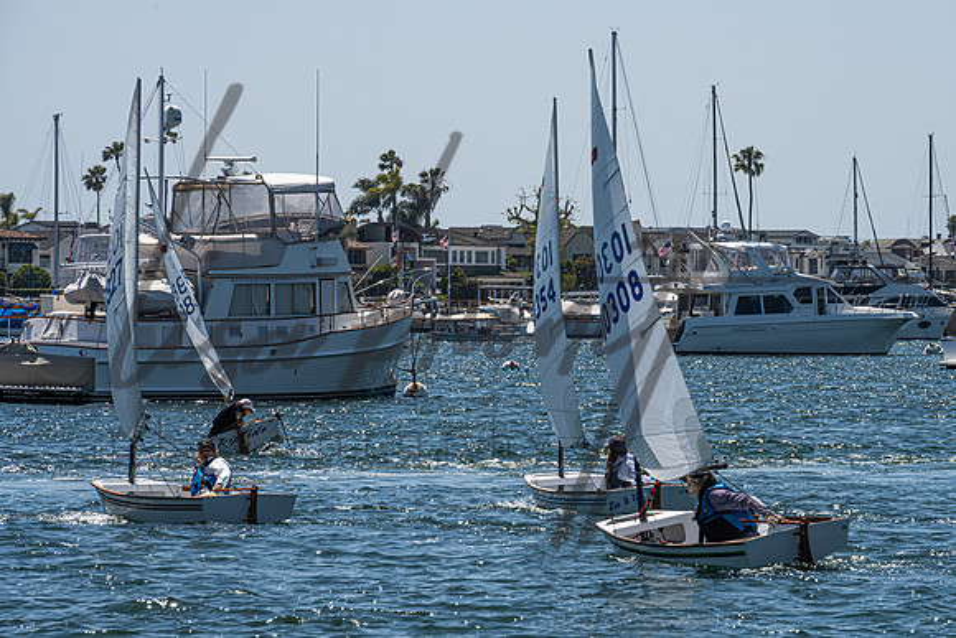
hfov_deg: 8.0
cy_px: 315
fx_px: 6836
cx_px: 614
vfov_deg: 5.3
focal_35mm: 257
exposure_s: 1/500
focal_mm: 200
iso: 250
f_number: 18
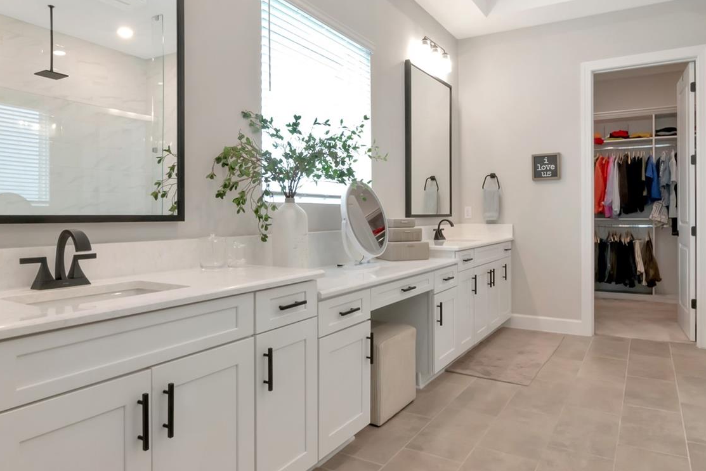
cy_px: 211
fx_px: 465
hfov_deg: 74.4
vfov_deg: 53.6
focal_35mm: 24
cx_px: 349
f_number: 18
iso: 800
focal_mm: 11
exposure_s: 1/6
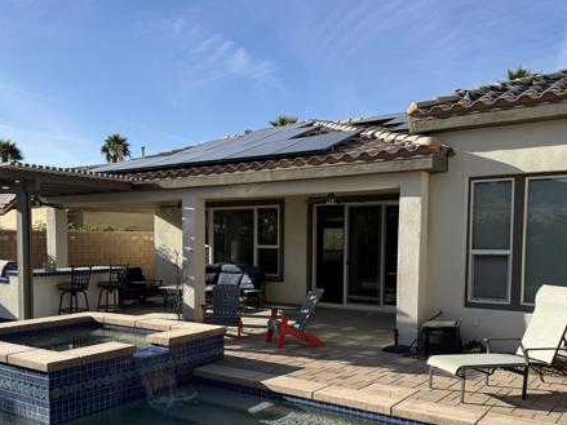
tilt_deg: -4.1
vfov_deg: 40.3
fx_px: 573
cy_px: 275
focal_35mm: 35
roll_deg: +0.1
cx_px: 244
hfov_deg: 52.5
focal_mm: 6.76
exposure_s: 1/3584
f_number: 1.78
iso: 80
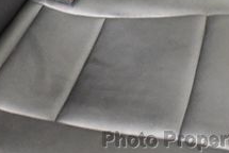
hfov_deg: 19.0
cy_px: -67
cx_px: 89
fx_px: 682
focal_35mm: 107
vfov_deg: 12.3
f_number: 3.5
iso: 5600
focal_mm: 18
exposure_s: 1/60
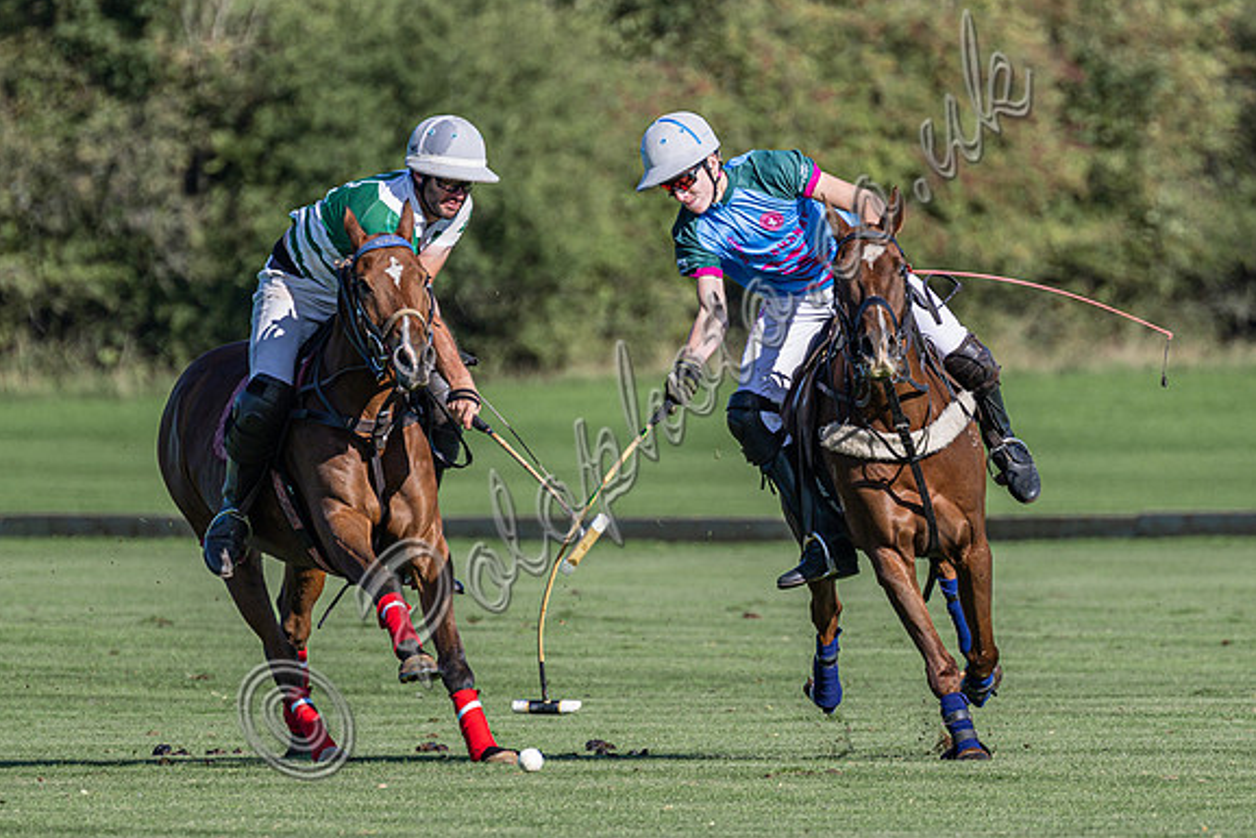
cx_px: 622
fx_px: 27916
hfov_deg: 2.6
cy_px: 483
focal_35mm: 800
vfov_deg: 1.7
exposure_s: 1/1250
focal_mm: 400
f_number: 5.6
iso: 250
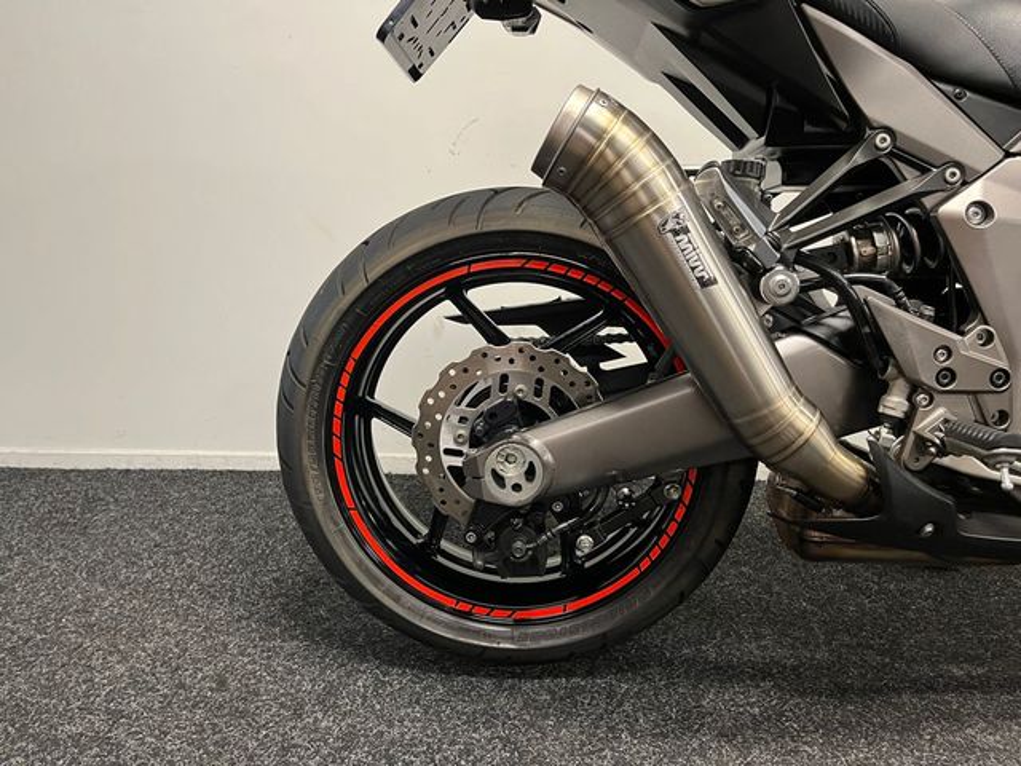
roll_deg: +0.2
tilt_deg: -12.4
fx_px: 767
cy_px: 383
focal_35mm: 26
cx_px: 510
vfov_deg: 53.1
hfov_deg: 67.3
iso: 200
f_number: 1.6
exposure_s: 1/50
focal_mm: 5.1
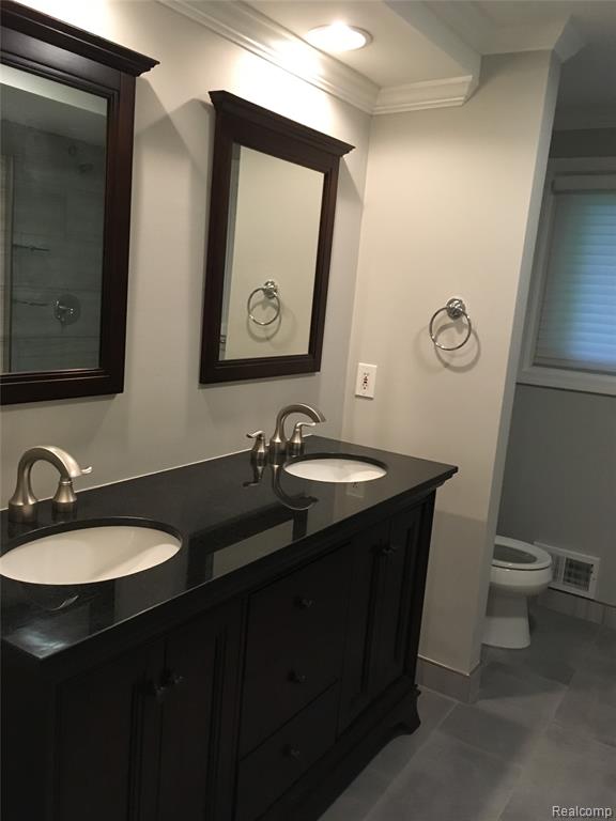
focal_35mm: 29
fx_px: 688
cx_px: 308
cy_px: 410
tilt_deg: -10.3
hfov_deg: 48.2
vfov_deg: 61.7
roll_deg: -4.1
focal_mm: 4.15
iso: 200
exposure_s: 1/30
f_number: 2.2
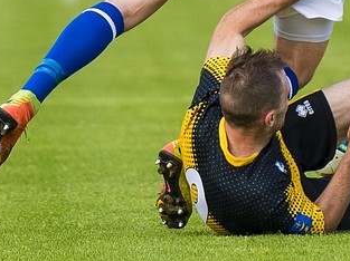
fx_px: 6211
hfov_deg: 3.2
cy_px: -88
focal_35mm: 615
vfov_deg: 2.4
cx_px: 418
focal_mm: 200
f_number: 2.8
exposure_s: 1/1600
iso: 320
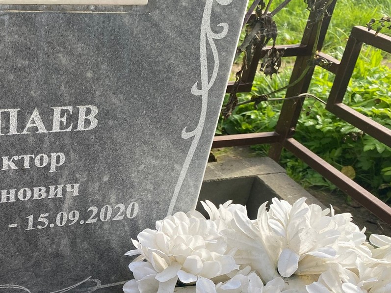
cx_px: 63
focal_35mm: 47
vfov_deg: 30.6
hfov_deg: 38.5
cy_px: 197
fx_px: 531
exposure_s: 1/390
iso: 32
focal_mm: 4.25
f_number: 1.8
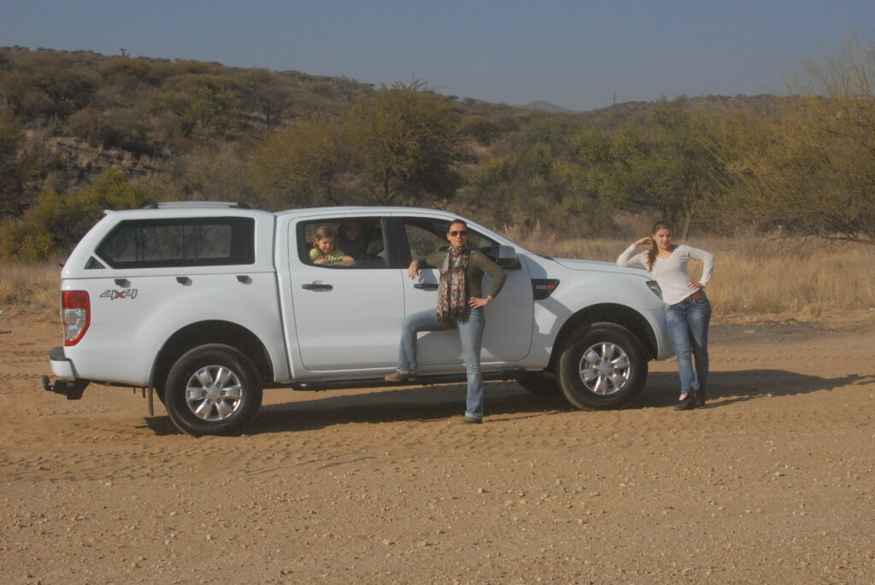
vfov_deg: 20.7
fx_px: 1606
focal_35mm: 66
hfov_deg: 30.5
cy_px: 292
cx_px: 438
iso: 500
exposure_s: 1/640
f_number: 13
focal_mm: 44
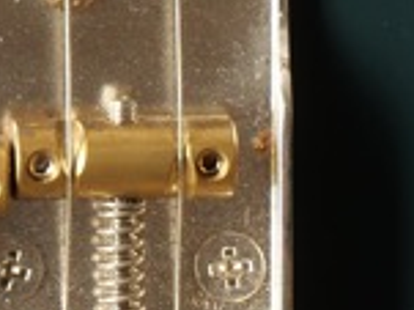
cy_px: 573
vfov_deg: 1.2
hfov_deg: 1.5
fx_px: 15356
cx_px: 710
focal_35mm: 1285
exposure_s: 1/200
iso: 200
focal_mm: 81
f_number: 7.1
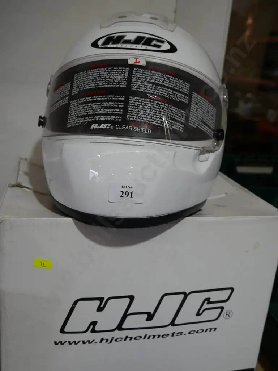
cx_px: 139
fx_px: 385
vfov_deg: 51.3
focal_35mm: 36
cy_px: 186
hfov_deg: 39.7
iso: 200
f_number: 4
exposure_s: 1/60
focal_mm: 18
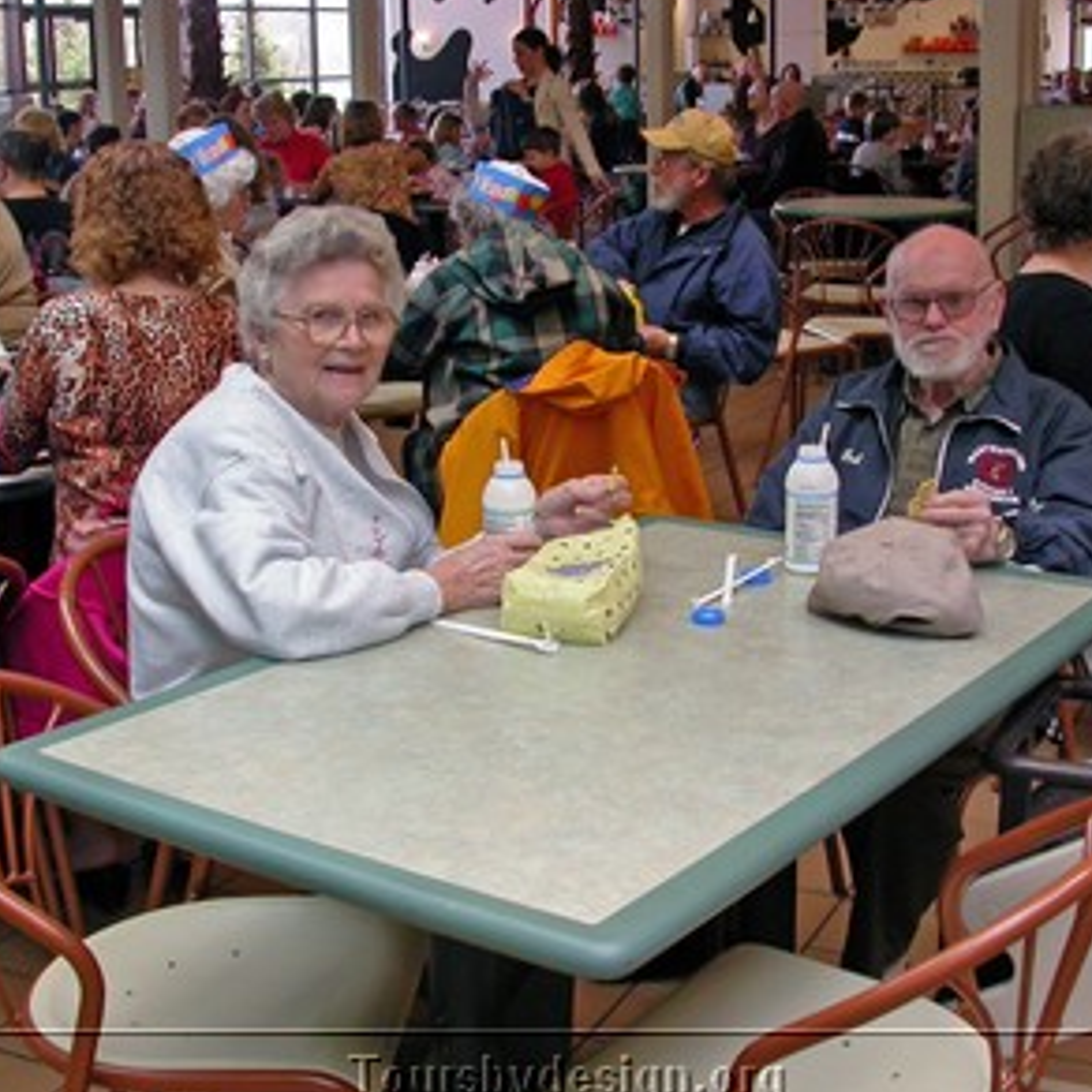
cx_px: 570
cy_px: 501
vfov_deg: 33.4
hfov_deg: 33.4
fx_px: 1820
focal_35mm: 51
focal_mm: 7.85
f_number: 3.3
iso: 100
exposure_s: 1/67.1
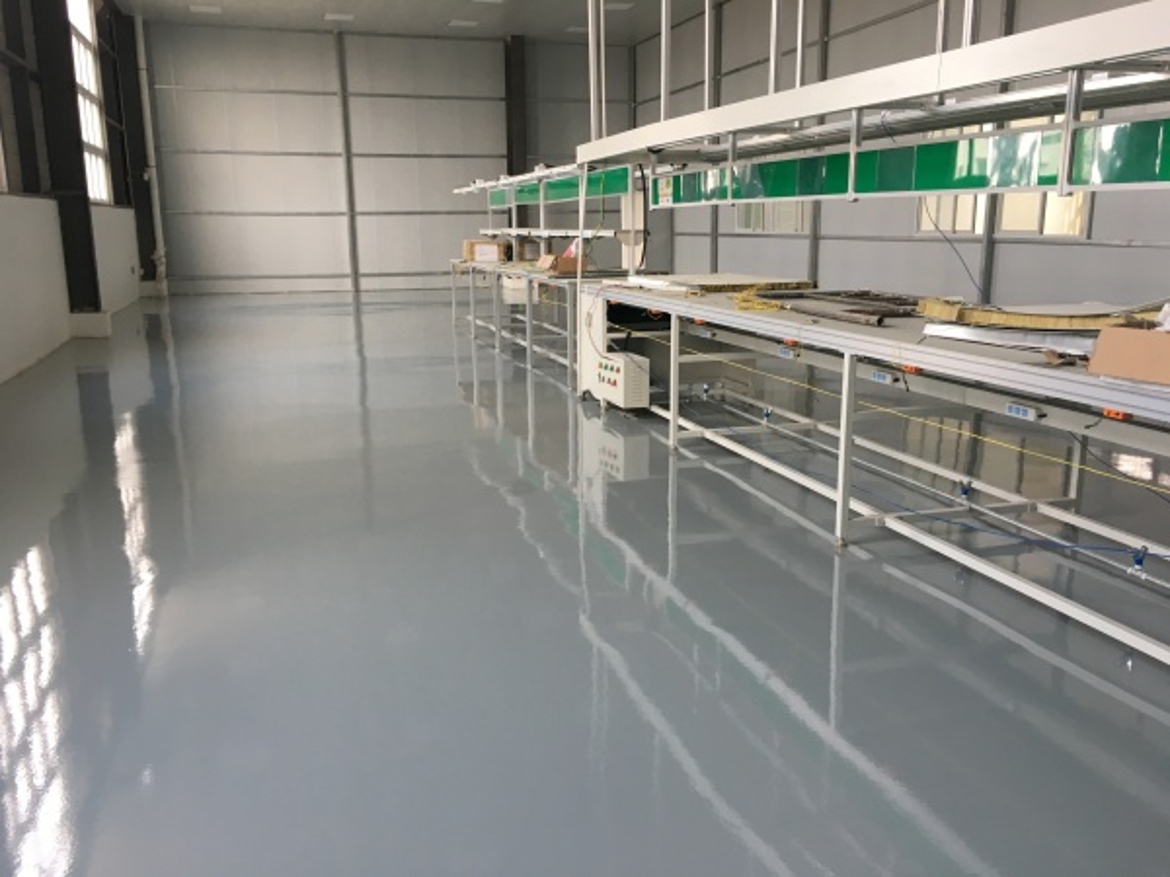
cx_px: 585
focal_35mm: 29
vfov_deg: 48.2
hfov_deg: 61.7
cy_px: 438
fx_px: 980
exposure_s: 1/33
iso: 40
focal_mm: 4.15
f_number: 2.2
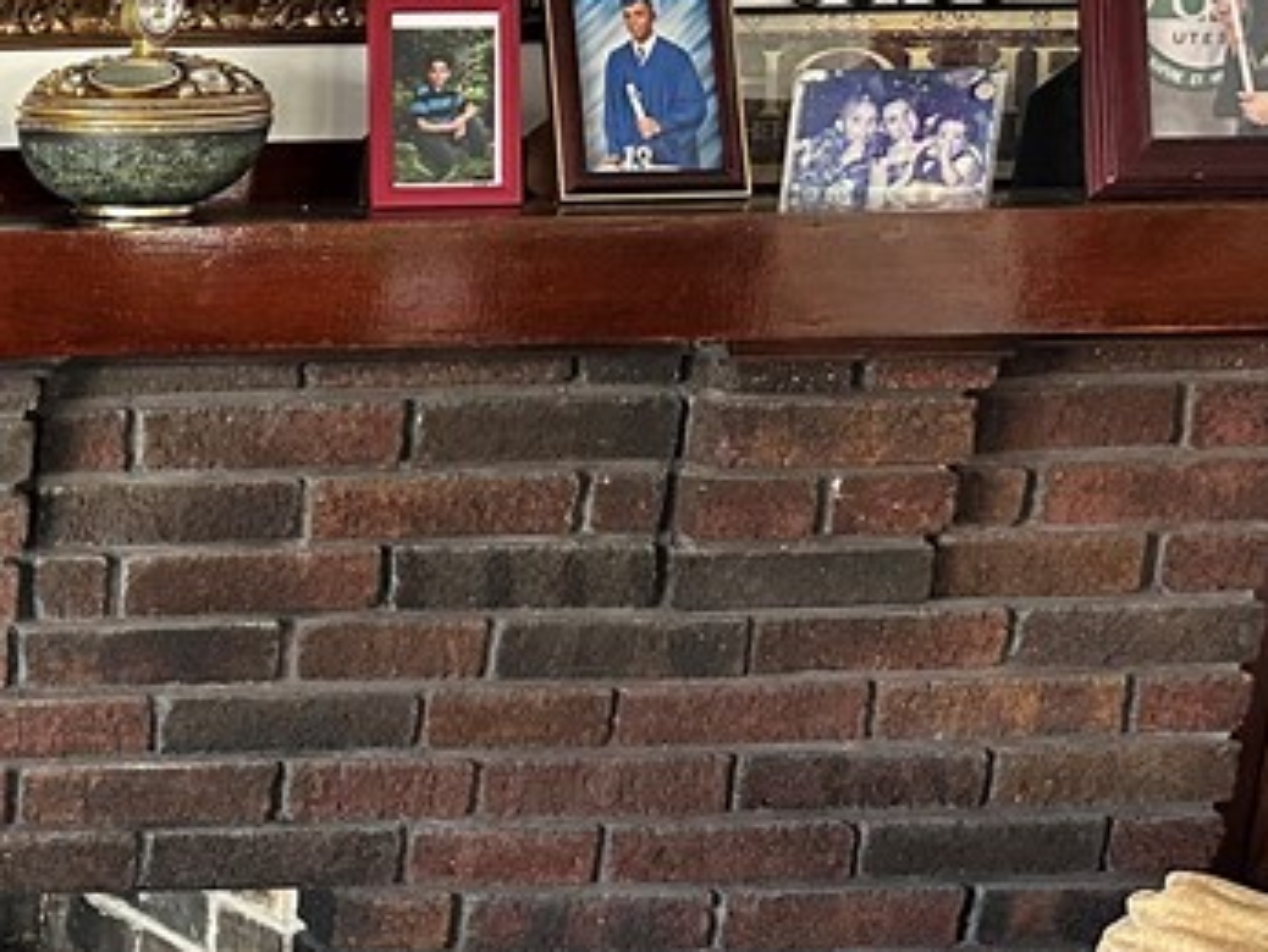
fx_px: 2603
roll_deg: +0.7
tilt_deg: -15.2
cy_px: 714
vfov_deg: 20.6
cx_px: -590
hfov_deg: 22.8
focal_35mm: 71
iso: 500
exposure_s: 1/60
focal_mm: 6.86
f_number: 1.78
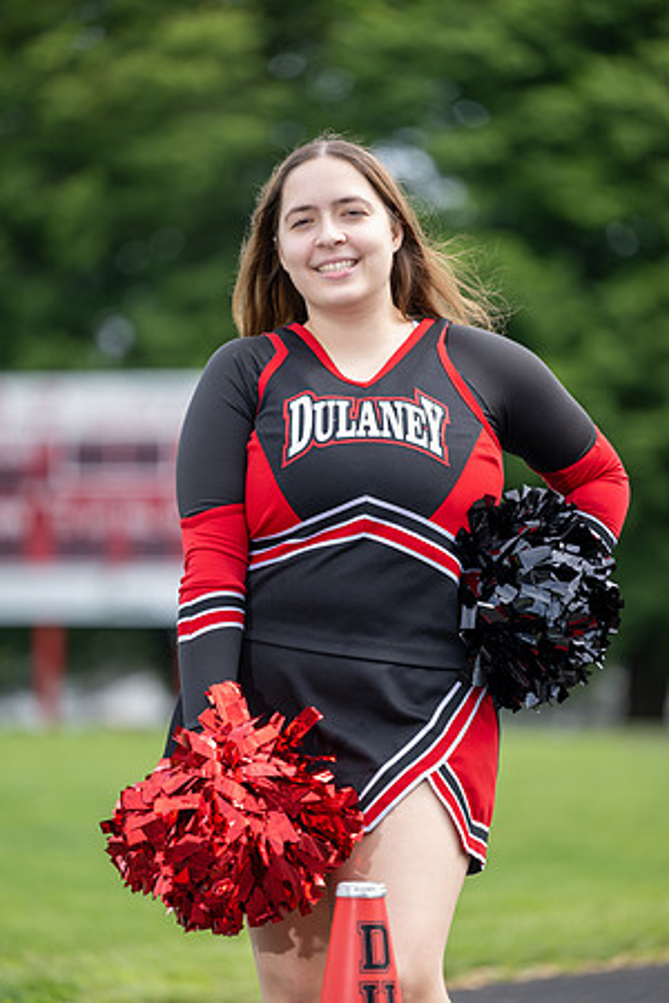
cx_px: 334
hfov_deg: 8.1
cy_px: 502
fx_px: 4738
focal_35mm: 170
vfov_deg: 12.1
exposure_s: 1/250
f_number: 3.2
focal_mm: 170
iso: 50
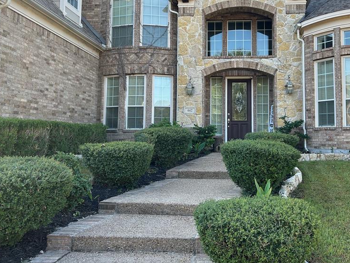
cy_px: 98
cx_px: 221
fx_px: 364
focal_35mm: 36
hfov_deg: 50.8
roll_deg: -0.2
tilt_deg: +6.1
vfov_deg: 39.4
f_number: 1.5
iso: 50
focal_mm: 5.7
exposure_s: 1/490
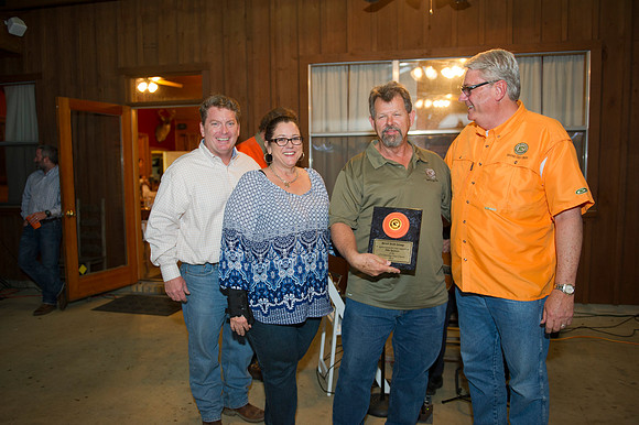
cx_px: 320
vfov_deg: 47.9
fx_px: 479
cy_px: 212
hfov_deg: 67.4
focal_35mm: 27
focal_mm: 27
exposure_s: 1/60
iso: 800
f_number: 2.8
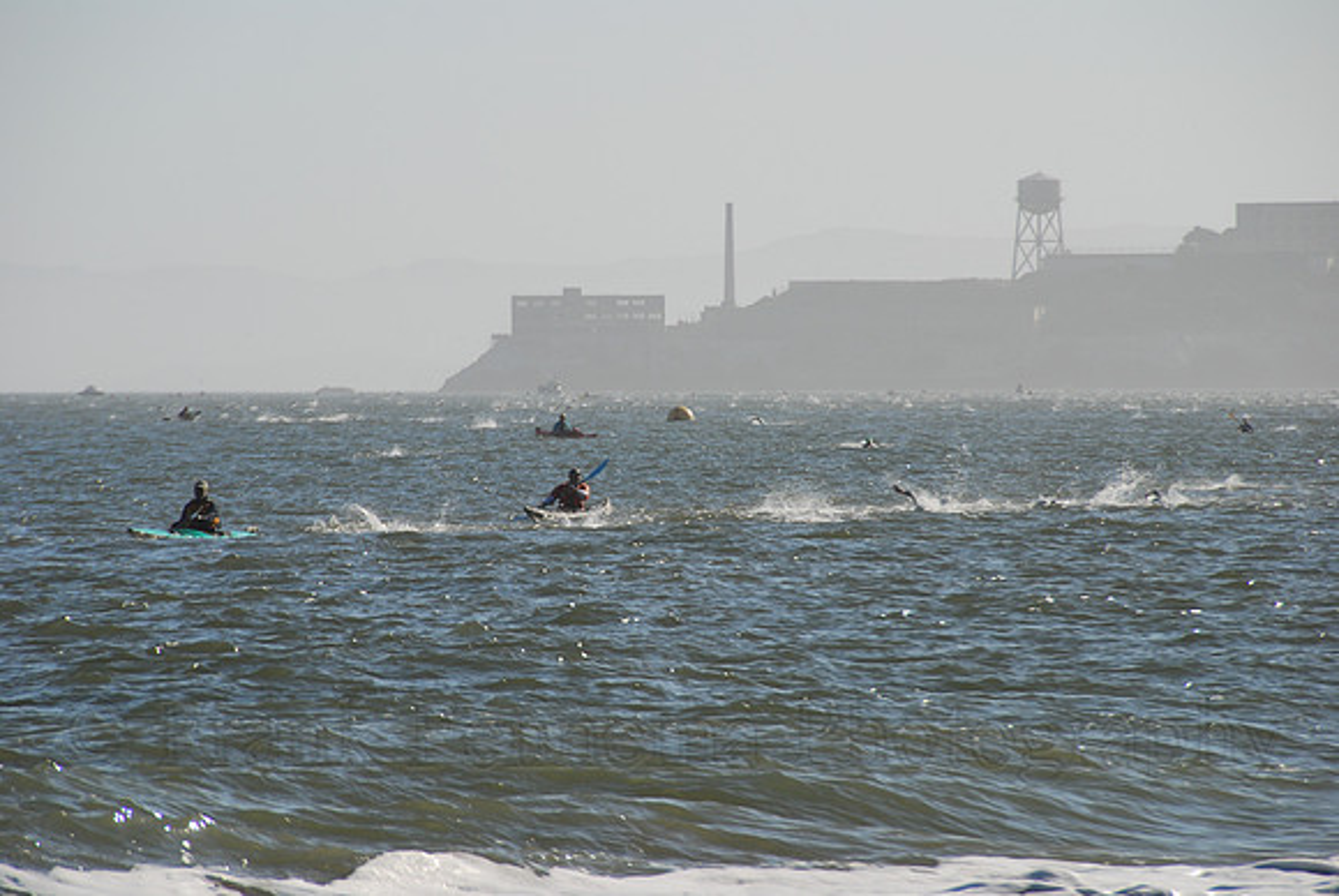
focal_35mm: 300
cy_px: 448
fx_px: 11169
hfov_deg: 6.9
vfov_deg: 4.6
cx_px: 670
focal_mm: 200
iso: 200
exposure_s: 1/250
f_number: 8
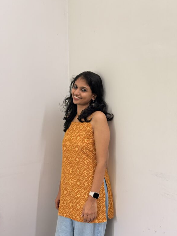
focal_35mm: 49
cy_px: 116
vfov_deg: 38.9
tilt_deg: -2.9
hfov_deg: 29.7
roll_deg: -0.3
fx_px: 334
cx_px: 88
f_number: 1.78
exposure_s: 1/50
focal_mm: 6.76
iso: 125
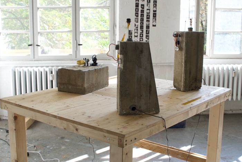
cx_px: 119
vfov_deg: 29.3
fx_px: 309
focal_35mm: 46
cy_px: 81
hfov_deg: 42.7
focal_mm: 30
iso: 400
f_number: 6.3
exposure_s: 1/160
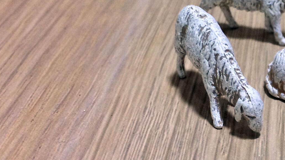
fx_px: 589
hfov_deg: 25.4
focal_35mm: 78
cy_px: 33
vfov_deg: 15.4
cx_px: 304
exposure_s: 1/33
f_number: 2.2
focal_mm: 4.15
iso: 200
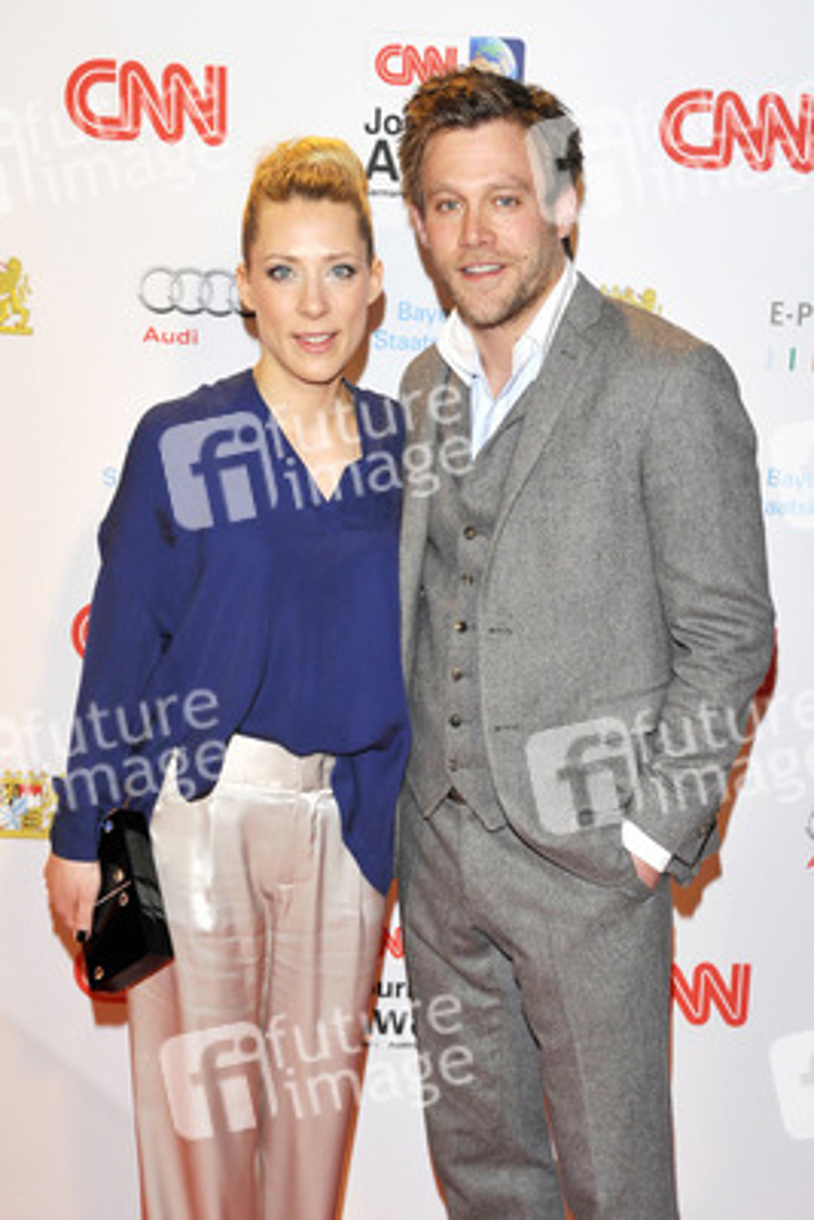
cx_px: 407
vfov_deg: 48.4
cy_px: 610
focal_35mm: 40
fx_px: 1355
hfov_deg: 33.4
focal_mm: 40
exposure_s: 1/250
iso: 800
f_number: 6.3
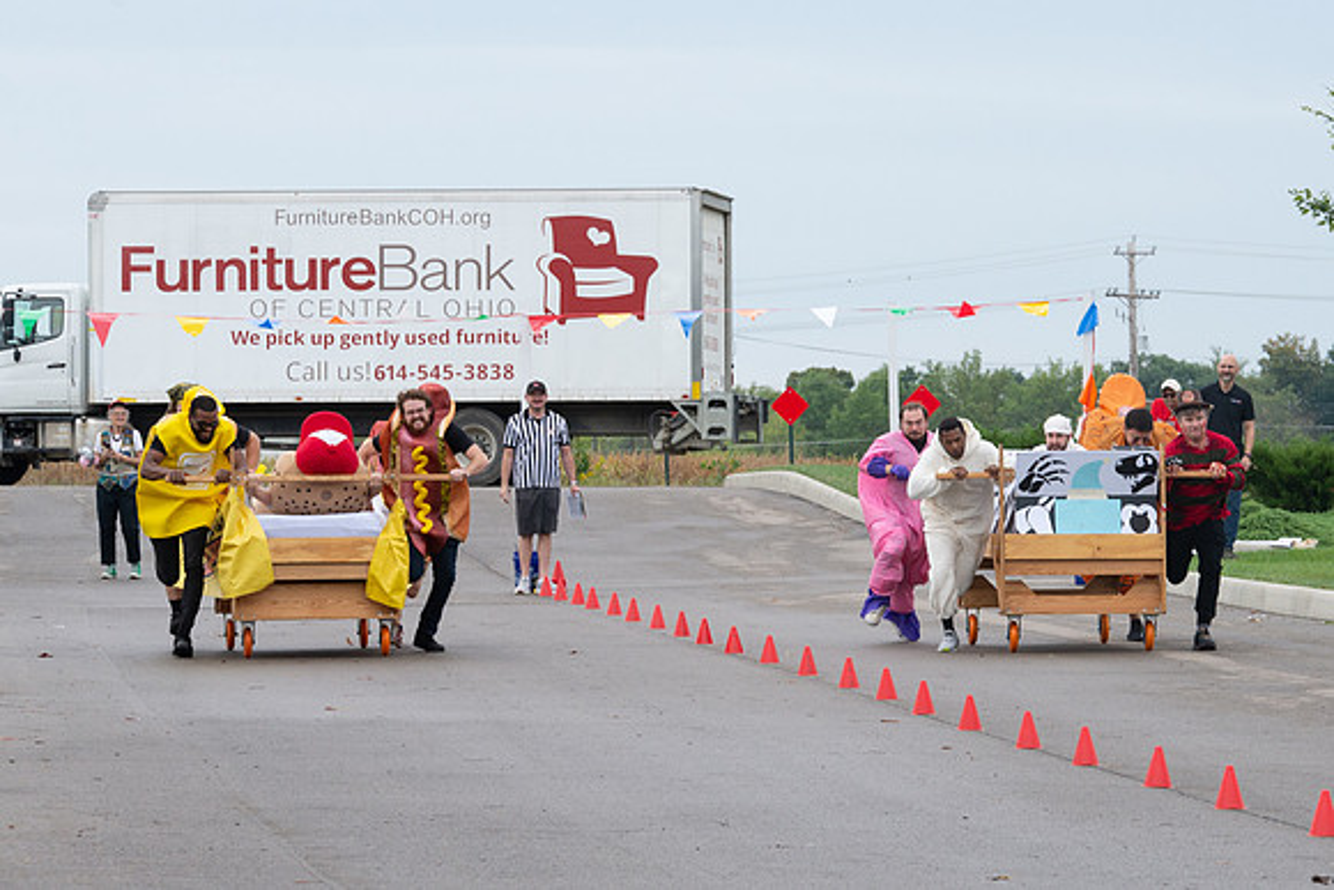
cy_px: 471
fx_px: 8559
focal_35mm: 231
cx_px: 975
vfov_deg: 6.0
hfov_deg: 8.9
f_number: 10
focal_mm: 140
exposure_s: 1/250
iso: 640
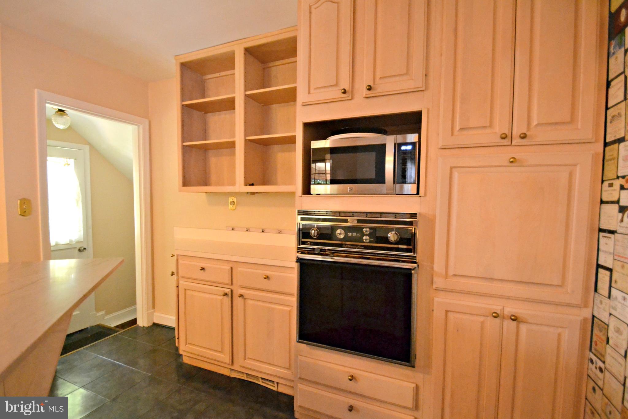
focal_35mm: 15
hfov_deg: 100.4
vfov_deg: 77.3
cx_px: 314
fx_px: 262
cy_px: 210
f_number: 3.5
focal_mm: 10
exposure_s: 1/60
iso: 3200
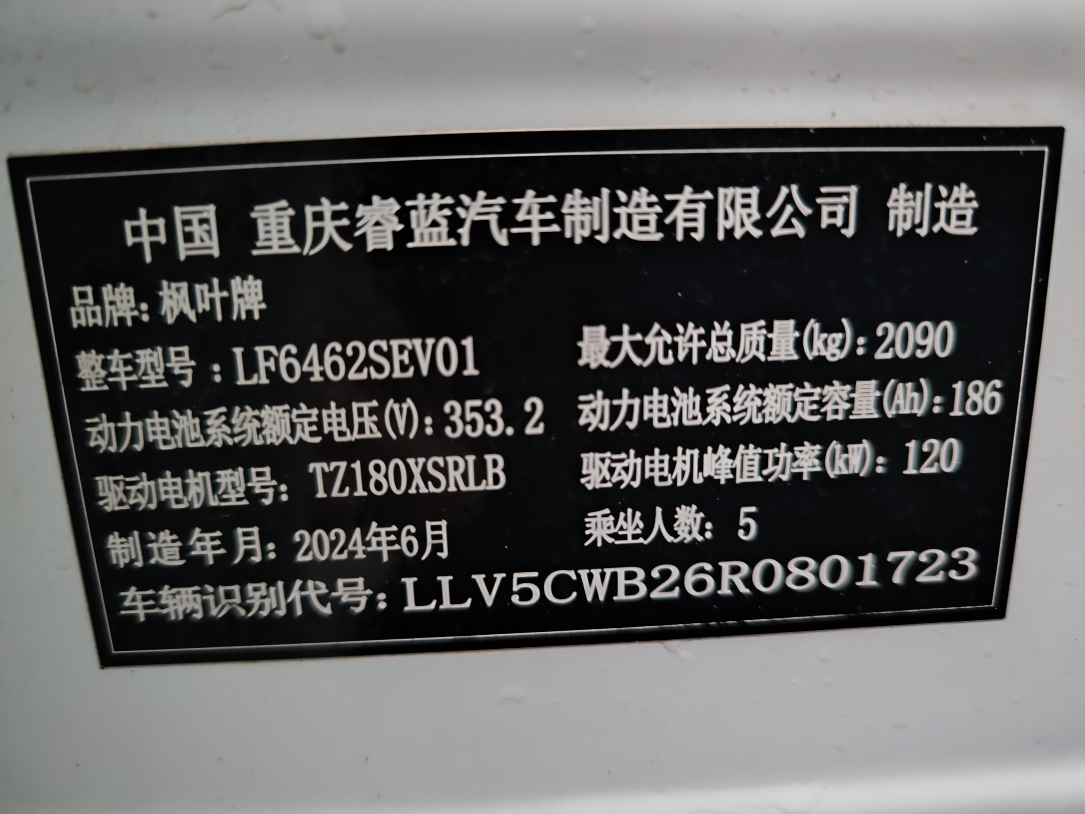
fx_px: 752
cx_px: 542
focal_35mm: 24
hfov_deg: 71.6
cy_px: 407
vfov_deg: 56.8
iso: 3494
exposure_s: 1/20
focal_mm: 6.92
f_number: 1.9
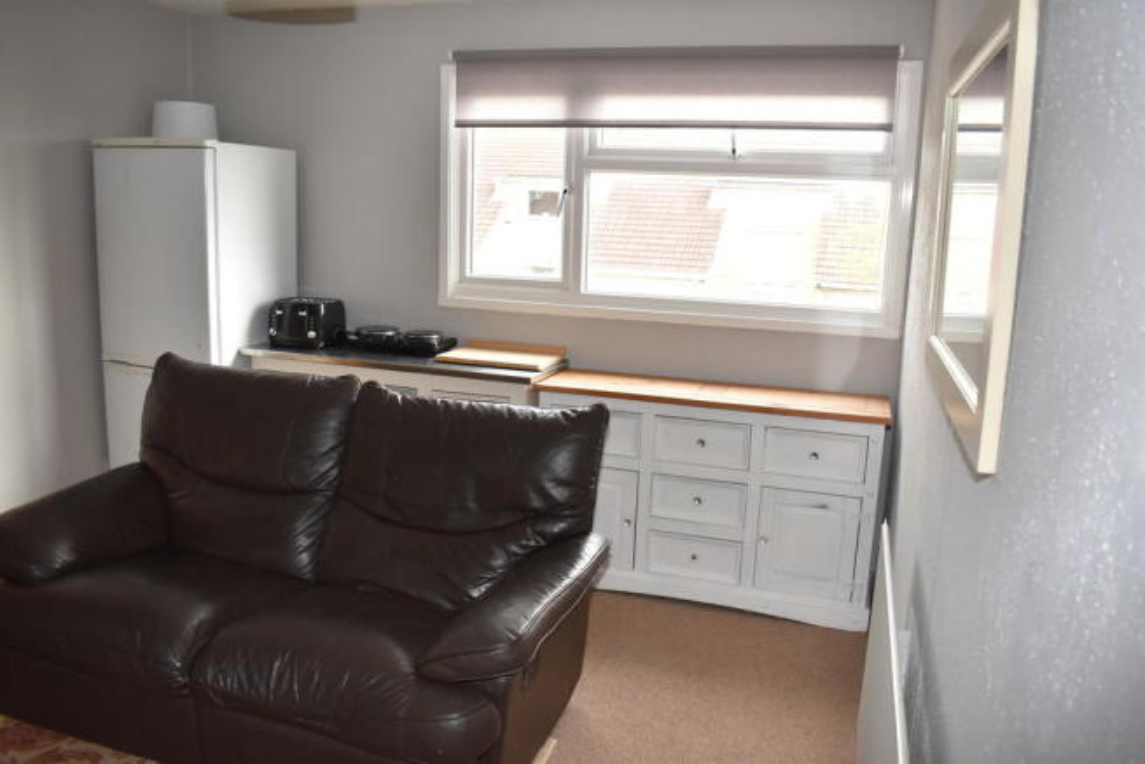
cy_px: 382
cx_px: 572
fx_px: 859
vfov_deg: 48.0
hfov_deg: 67.4
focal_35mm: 27
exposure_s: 1/160
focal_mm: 18
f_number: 4.5
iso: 800
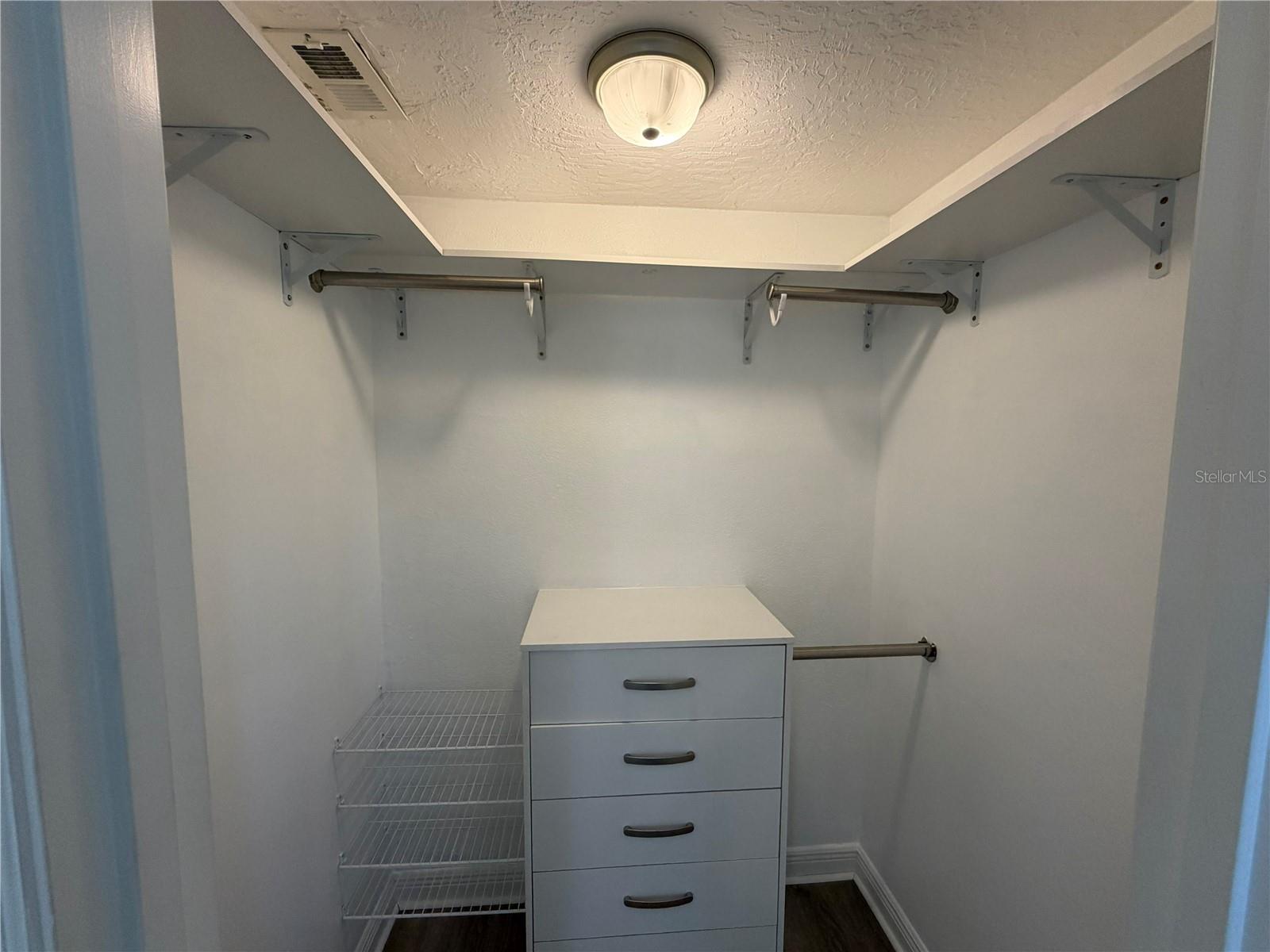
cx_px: 635
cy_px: 476
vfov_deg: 85.7
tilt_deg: -4.4
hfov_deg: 102.1
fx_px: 514
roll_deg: -0.1
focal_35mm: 14
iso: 200
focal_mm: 2.22
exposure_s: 1/120
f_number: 2.2
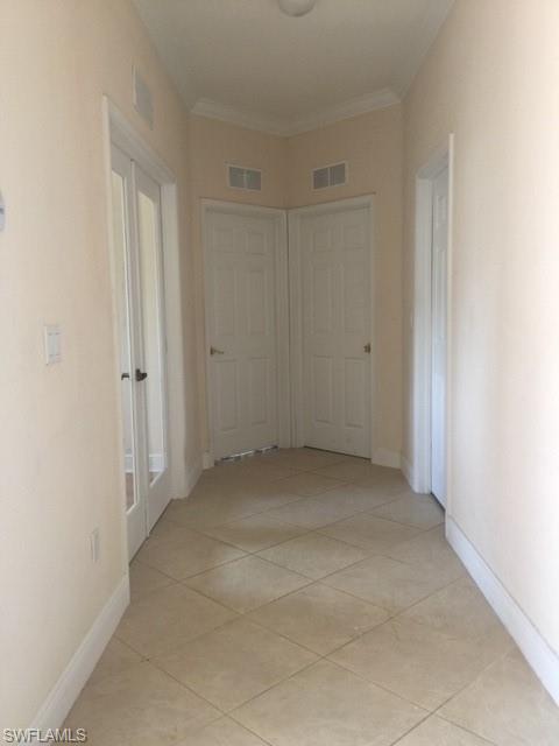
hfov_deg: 48.2
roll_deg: +0.6
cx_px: 280
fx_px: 624
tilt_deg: -5.0
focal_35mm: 29
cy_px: 373
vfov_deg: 61.7
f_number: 2.2
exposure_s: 1/15
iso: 32
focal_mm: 4.15
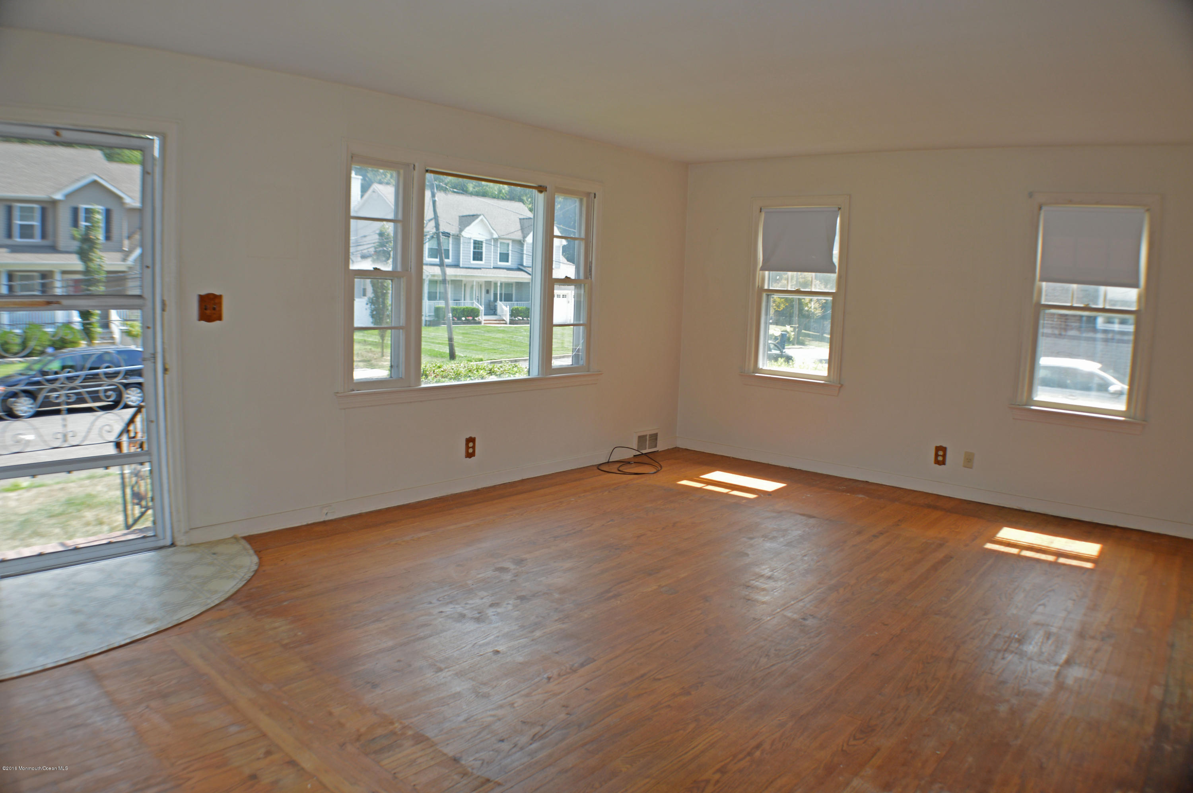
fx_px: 993
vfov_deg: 43.5
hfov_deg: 62.0
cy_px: 396
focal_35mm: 30
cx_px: 596
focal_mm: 20
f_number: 3.8
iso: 100
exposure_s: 1/125
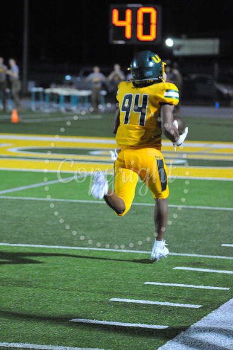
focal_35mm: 160
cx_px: 116
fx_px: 1555
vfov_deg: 12.8
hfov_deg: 8.6
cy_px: 175
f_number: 5.6
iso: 6400
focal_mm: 160
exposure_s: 1/200
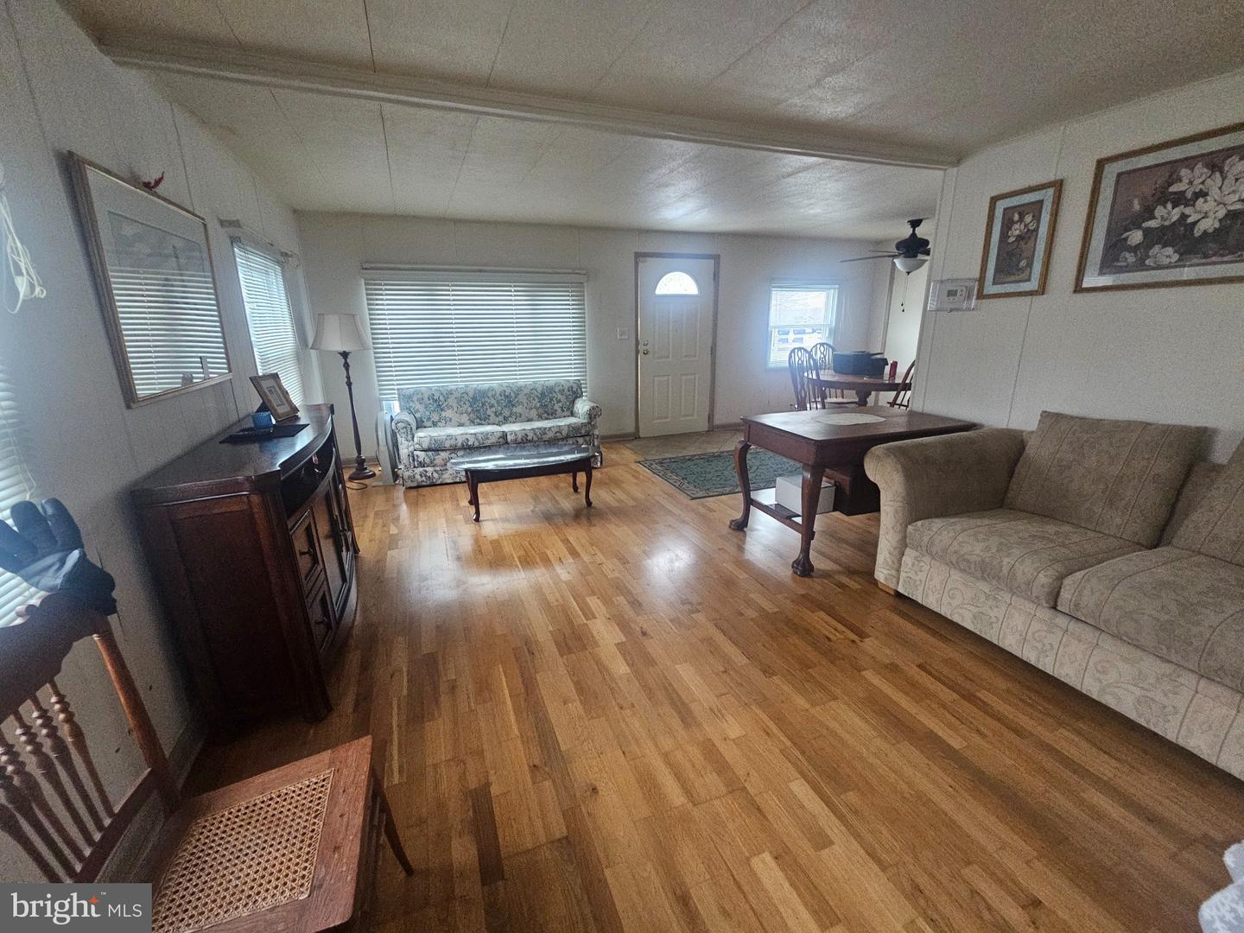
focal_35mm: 13
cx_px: 622
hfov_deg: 106.2
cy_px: 466
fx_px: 467
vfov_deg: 89.9
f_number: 2.2
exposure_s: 1/77.4
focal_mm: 2.2
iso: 400
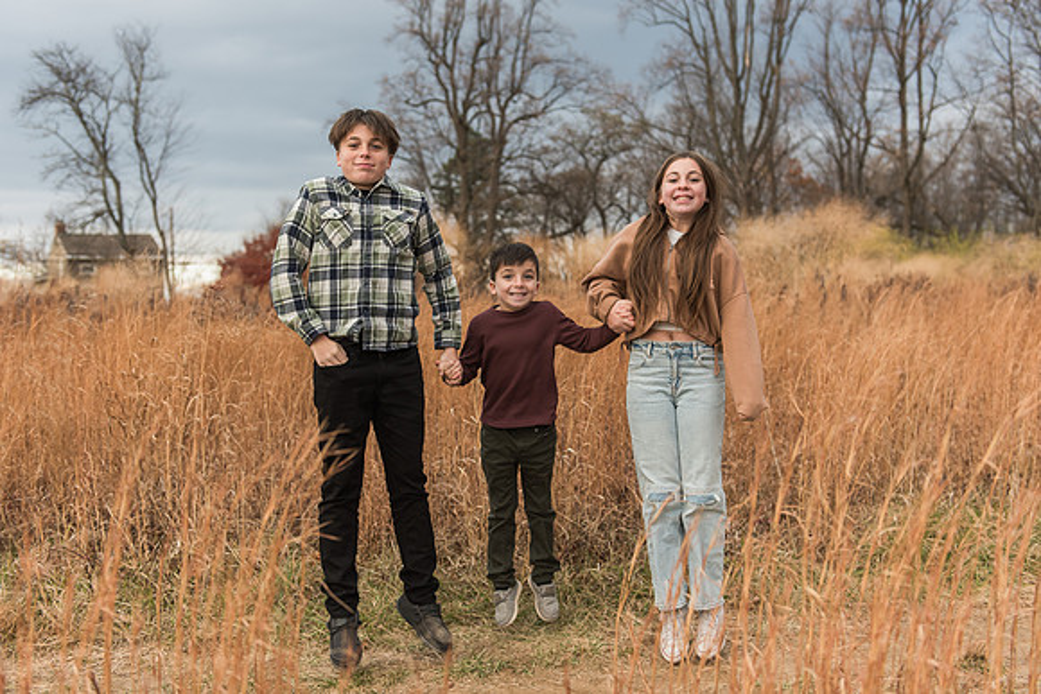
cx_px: 523
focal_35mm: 43
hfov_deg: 45.7
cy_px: 331
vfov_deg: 31.4
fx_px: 1237
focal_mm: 40
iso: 800
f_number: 3.2
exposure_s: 1/500
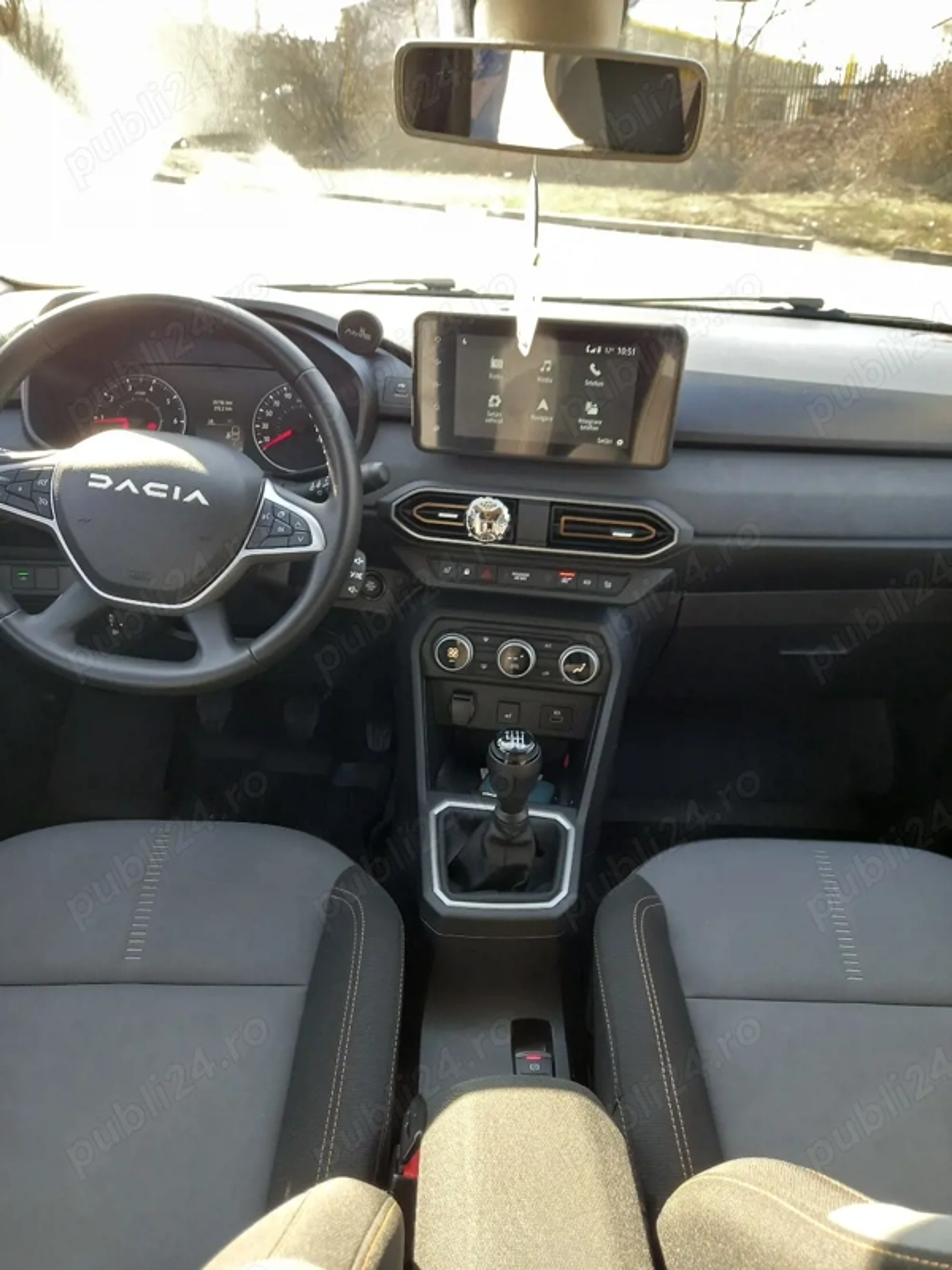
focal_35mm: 25
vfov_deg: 69.4
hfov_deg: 54.9
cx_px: 476
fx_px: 917
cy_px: 635
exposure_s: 1/60.2
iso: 125
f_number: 2
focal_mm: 4.6
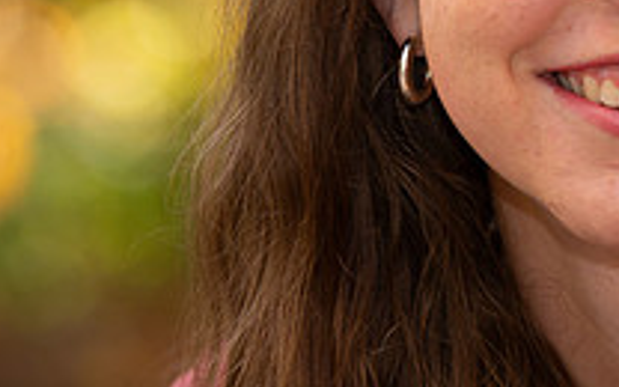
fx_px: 10021
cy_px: -101
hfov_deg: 3.5
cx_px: 697
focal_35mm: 594
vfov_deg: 2.2
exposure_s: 1/125
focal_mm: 195
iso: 500
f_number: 4.5
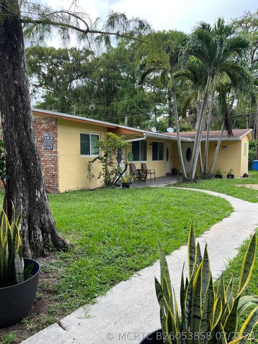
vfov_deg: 67.3
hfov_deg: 53.0
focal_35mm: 26
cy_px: 172
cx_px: 129
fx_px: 258
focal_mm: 5.1
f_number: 1.6
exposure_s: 1/477
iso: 50
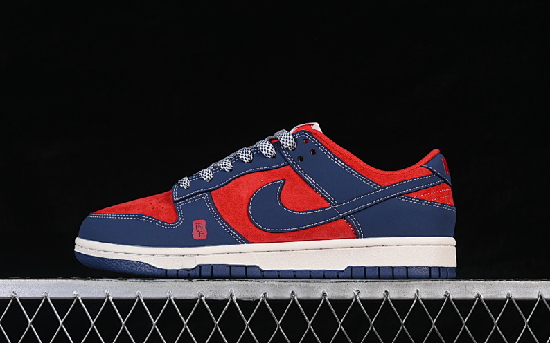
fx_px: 1154
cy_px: 164
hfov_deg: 26.8
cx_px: 276
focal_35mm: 77
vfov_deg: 16.9
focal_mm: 50
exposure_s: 1/80
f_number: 8
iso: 160
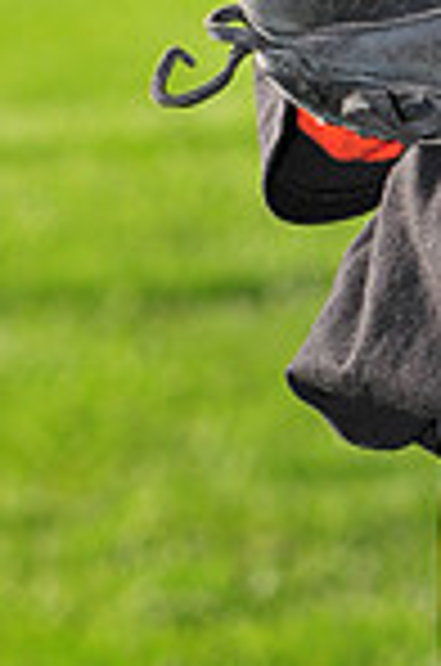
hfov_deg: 3.1
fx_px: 8122
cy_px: -351
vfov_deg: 4.7
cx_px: 709
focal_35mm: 440
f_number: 4.5
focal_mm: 75
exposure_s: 1/800
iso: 200
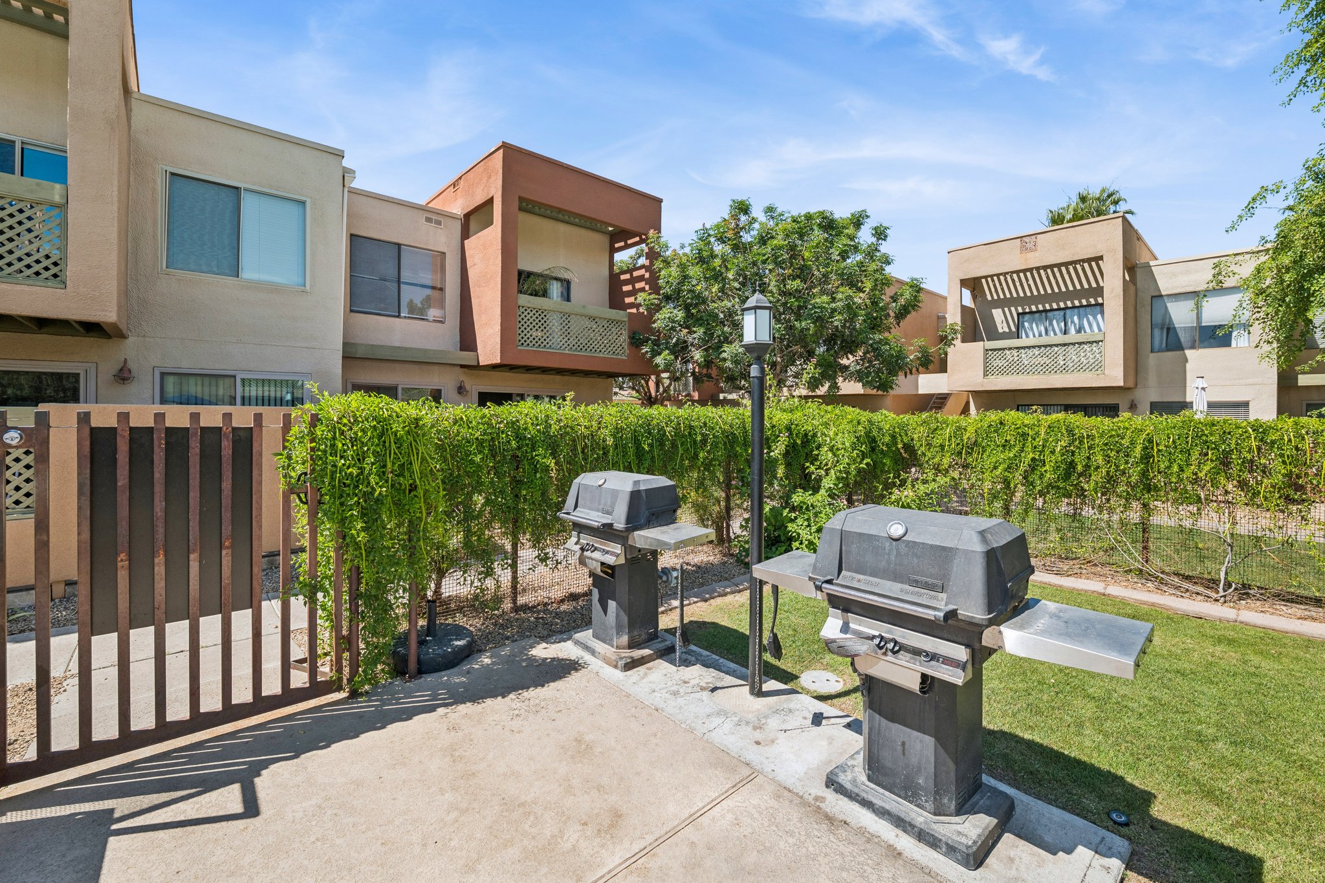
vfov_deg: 81.2
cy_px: 442
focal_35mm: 14
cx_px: 662
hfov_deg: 104.3
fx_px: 515
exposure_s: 1/500
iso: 400
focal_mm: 14
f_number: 8
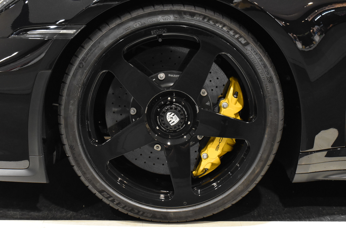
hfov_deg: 35.1
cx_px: 173
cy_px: 116
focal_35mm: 57
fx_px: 548
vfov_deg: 23.8
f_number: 8
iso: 3600
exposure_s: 1/60
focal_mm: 38
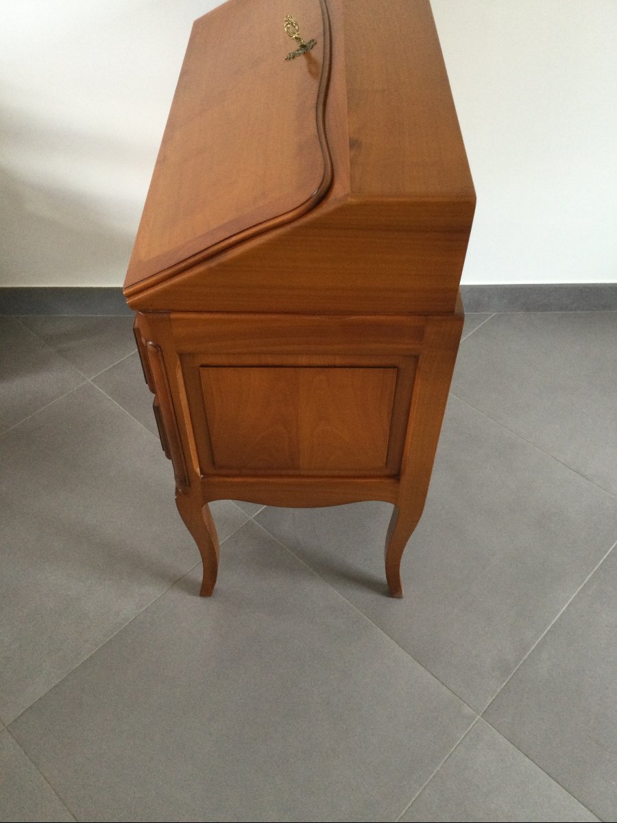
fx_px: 737
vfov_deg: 58.4
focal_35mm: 31
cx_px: 308
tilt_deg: -47.9
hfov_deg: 45.4
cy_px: 412
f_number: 2.4
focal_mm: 3.3
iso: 160
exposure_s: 1/33
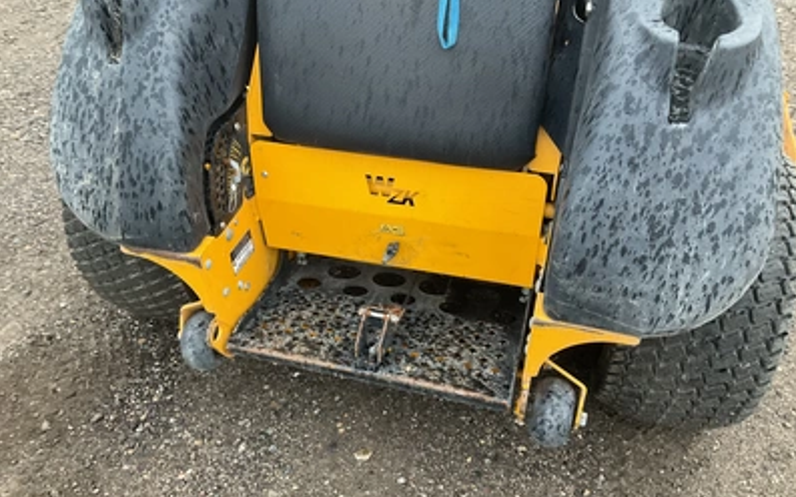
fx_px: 672
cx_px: 399
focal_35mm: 31
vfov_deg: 40.5
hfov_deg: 61.2
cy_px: 281
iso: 80
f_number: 1.8
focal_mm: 3
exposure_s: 1/60
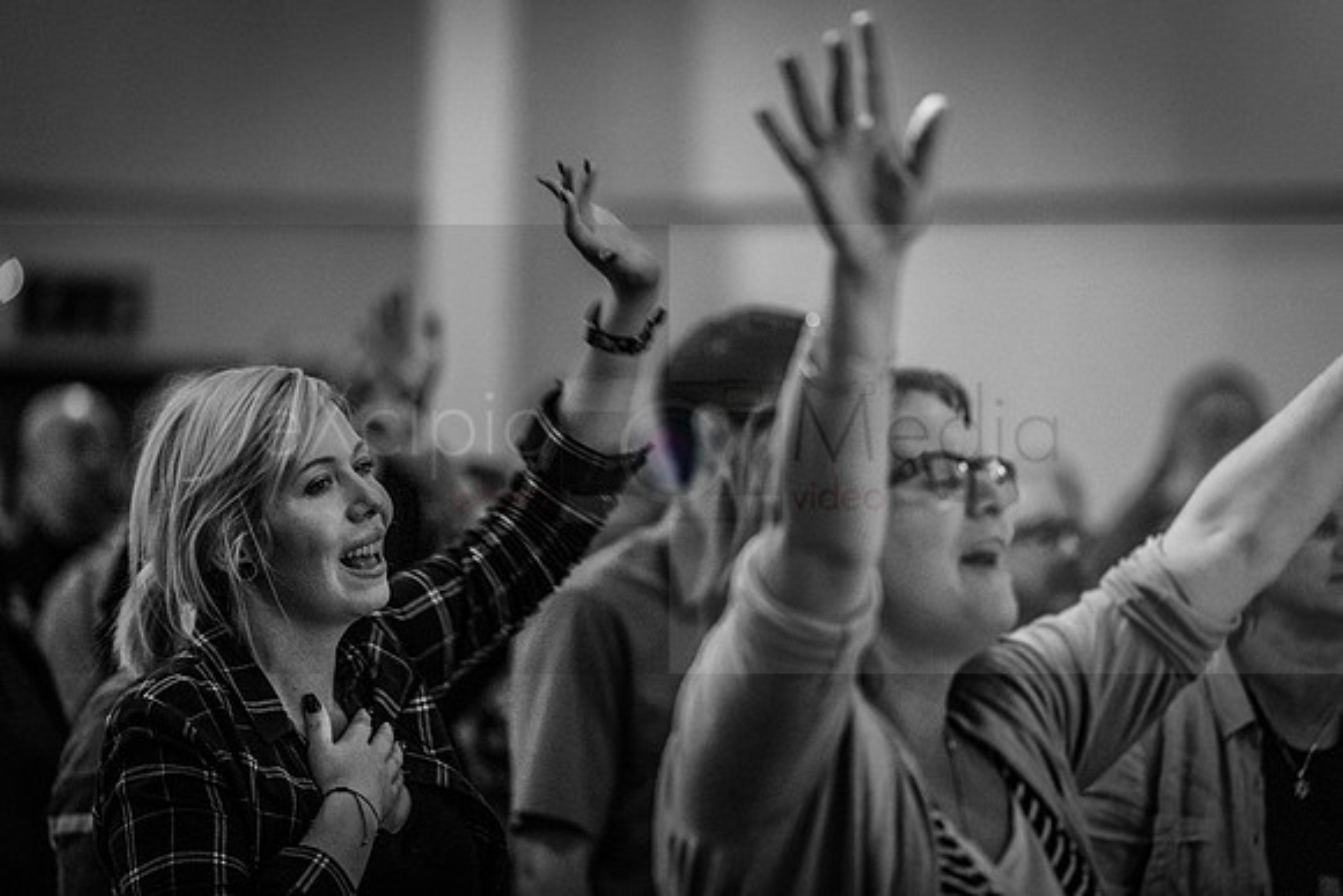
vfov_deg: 6.7
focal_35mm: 204
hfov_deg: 10.1
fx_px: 7626
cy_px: 448
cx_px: 680
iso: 6400
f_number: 2.8
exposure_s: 1/50
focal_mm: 200
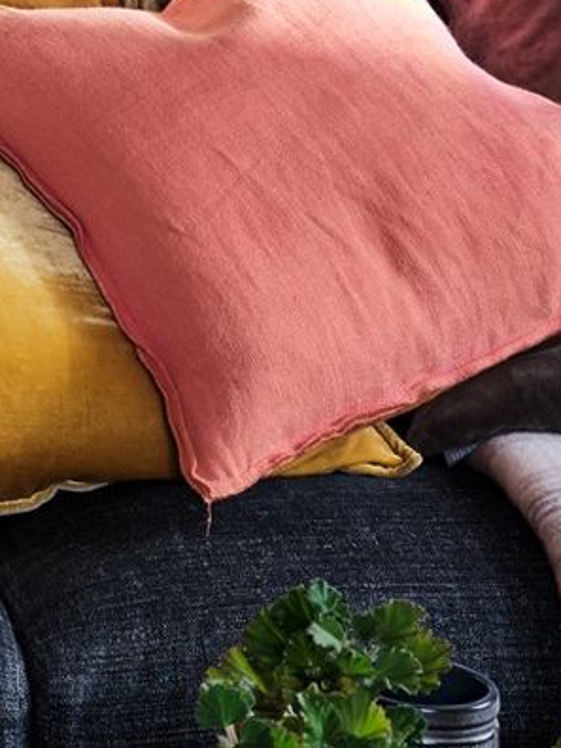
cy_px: -933
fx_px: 4192
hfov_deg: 7.1
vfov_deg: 9.3
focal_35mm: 194
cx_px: -935
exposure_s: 2.6
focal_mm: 38.2
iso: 100
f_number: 8
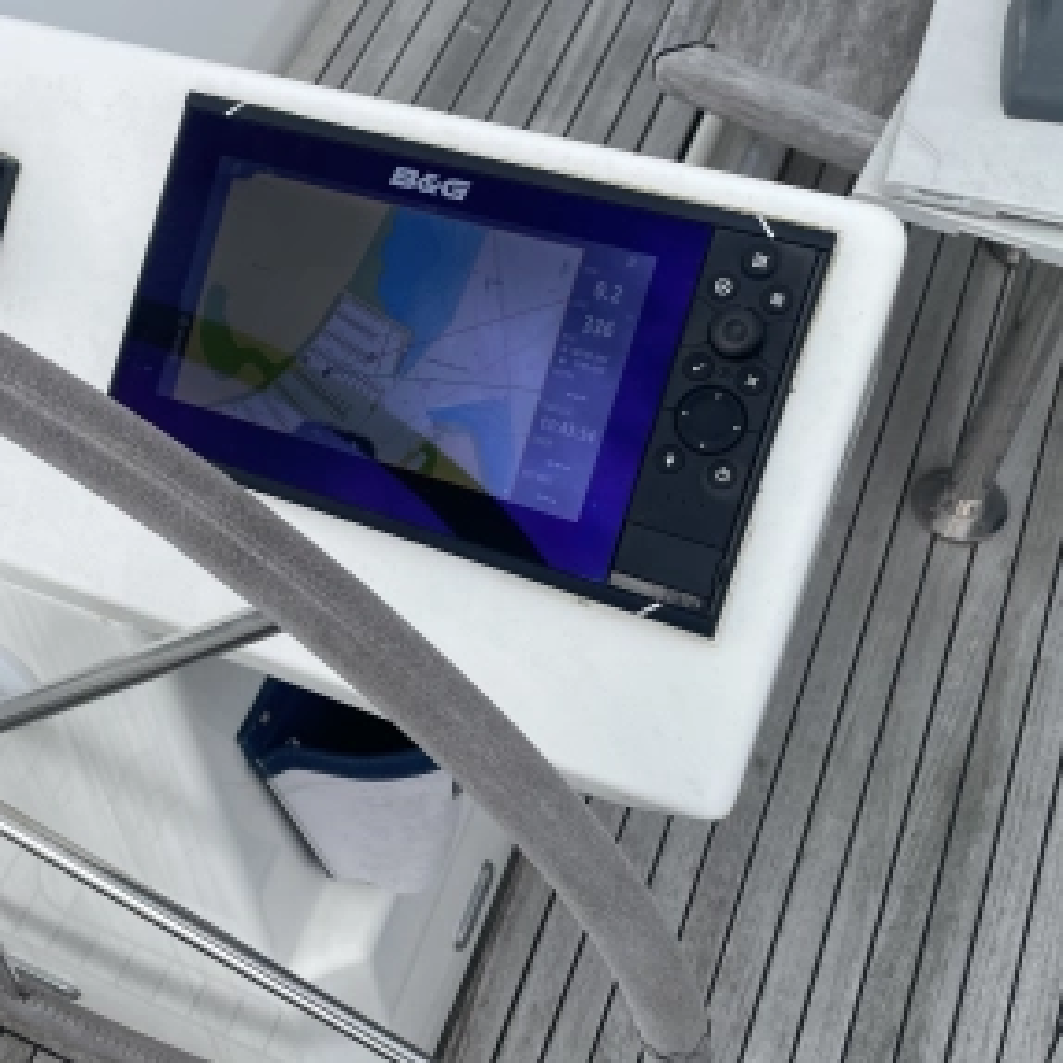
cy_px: 469
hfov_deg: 37.3
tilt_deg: -52.0
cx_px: 248
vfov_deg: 38.3
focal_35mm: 44
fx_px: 1529
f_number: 1.6
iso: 32
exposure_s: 1/4292
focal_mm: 4.2
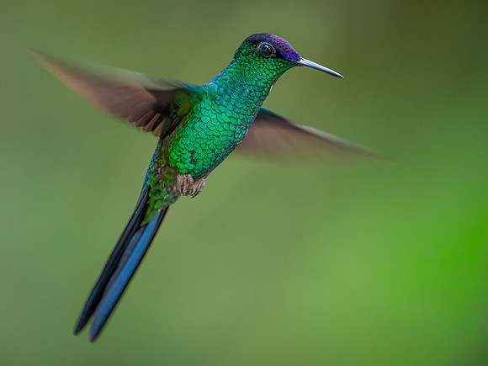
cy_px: 182
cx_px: 147
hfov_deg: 3.1
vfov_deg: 2.3
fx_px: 8941
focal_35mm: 634
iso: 6400
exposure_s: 1/500
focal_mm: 400
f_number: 4.5
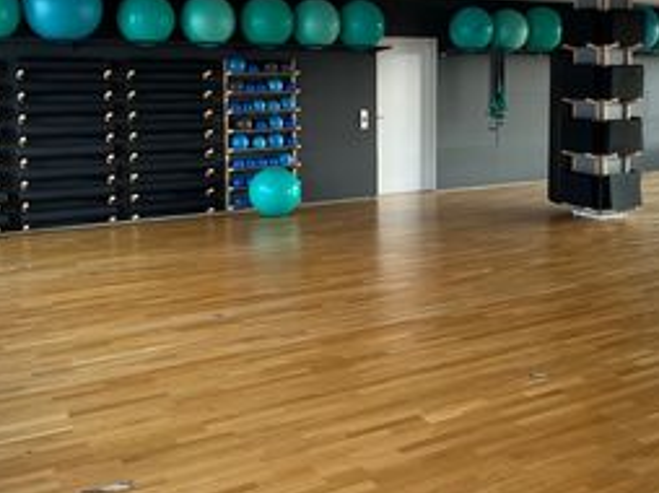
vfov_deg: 34.3
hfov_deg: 45.3
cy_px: 122
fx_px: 780
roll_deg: +0.4
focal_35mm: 41
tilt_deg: -4.2
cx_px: 425
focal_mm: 5.1
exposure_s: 1/121
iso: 125
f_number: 1.6
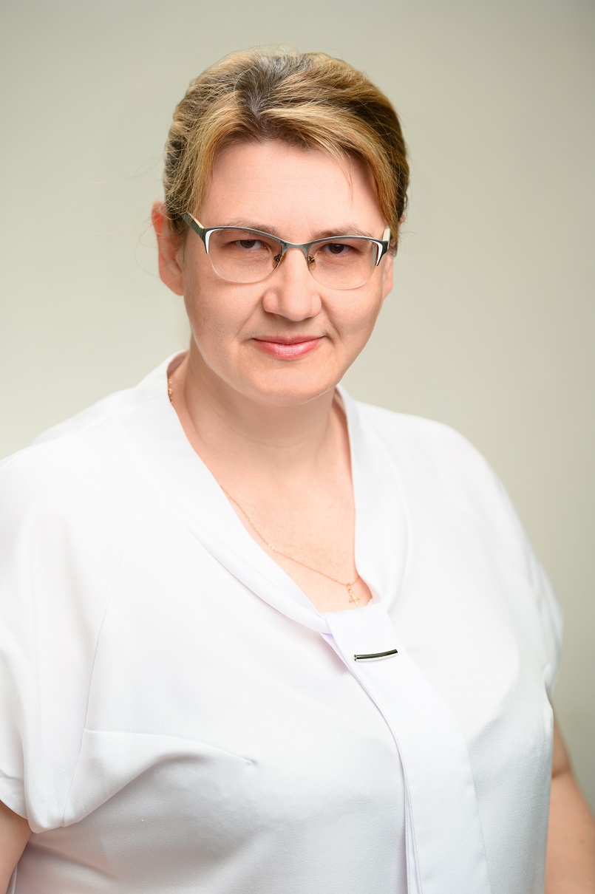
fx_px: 2979
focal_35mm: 120
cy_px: 447
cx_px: 298
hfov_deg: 11.4
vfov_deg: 17.1
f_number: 2.8
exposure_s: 1/200
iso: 100
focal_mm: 120
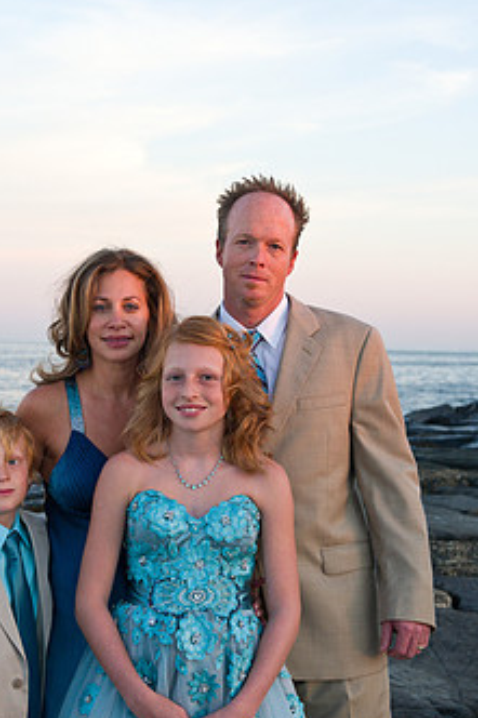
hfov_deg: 20.9
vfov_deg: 31.0
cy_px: 385
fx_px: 1296
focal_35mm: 65
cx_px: 185
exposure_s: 1/200
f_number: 5.6
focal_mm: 48
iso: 800
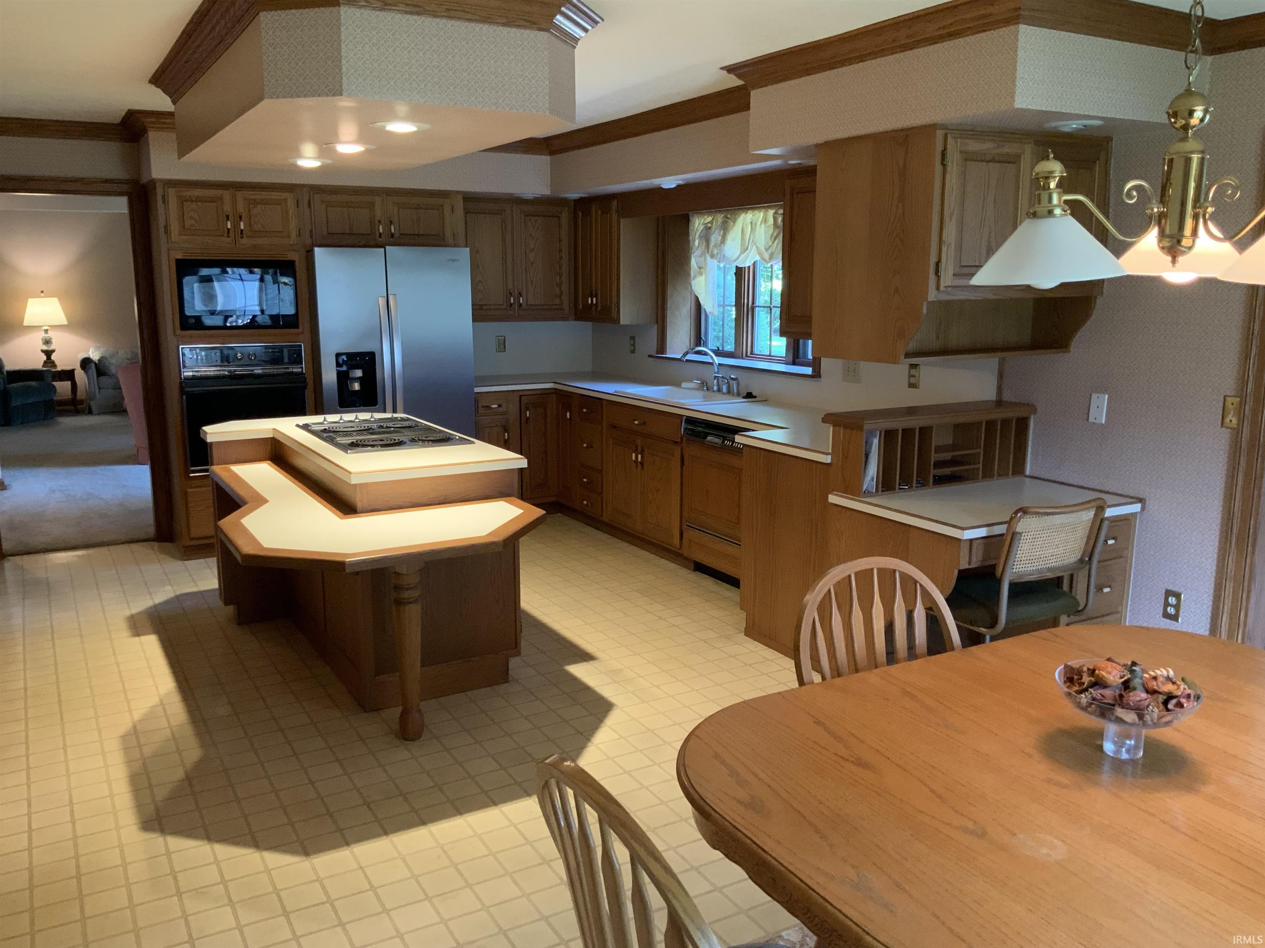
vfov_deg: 48.2
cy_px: 474
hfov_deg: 61.7
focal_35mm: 29
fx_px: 1060
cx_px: 632
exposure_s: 1/60
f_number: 1.8
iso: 250
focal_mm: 3
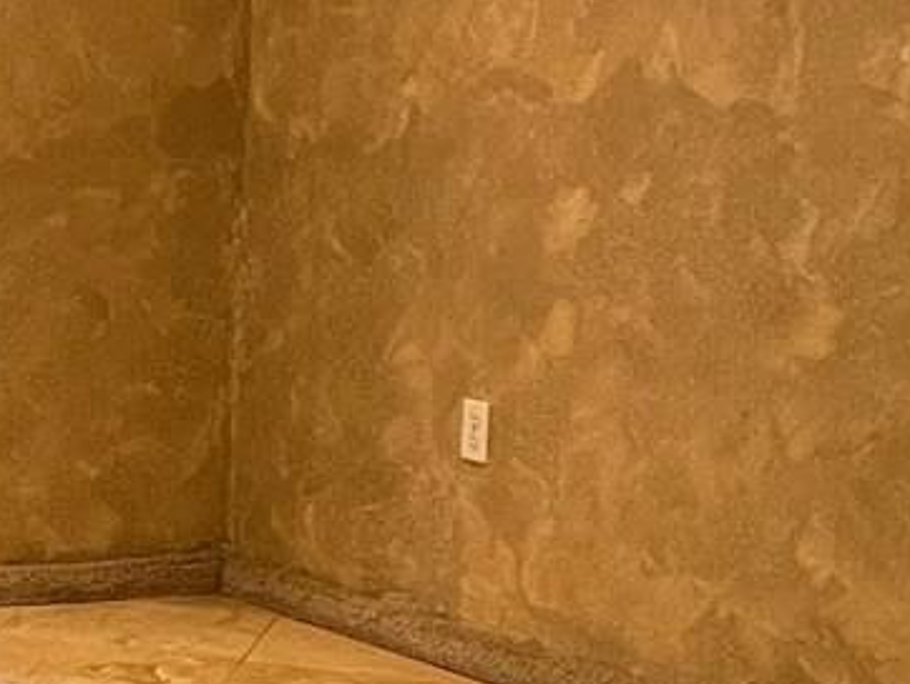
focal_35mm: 147
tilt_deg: -6.7
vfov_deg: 10.1
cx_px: -997
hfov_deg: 11.8
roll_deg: -0.5
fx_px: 3867
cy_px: 299
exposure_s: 1/60
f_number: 1.6
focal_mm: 4.2
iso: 160
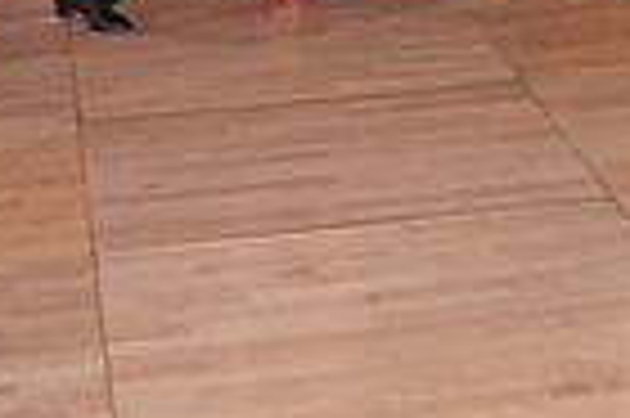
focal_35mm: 145
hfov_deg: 13.5
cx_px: 878
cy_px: -420
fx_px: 2535
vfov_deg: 8.9
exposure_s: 1/200
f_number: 5.6
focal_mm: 35
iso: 2000
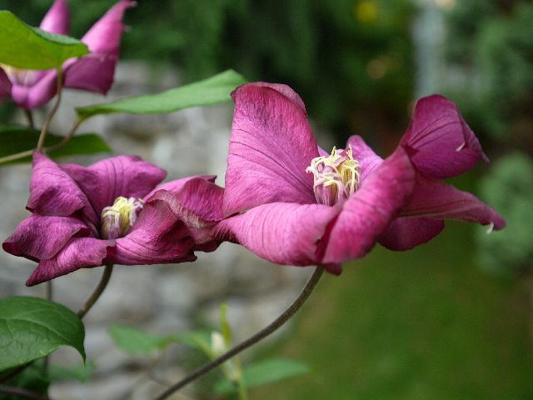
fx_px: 924
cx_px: 266
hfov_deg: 32.2
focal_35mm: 60
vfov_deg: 24.4
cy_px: 200
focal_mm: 30
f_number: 4.9
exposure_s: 1/30
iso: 250
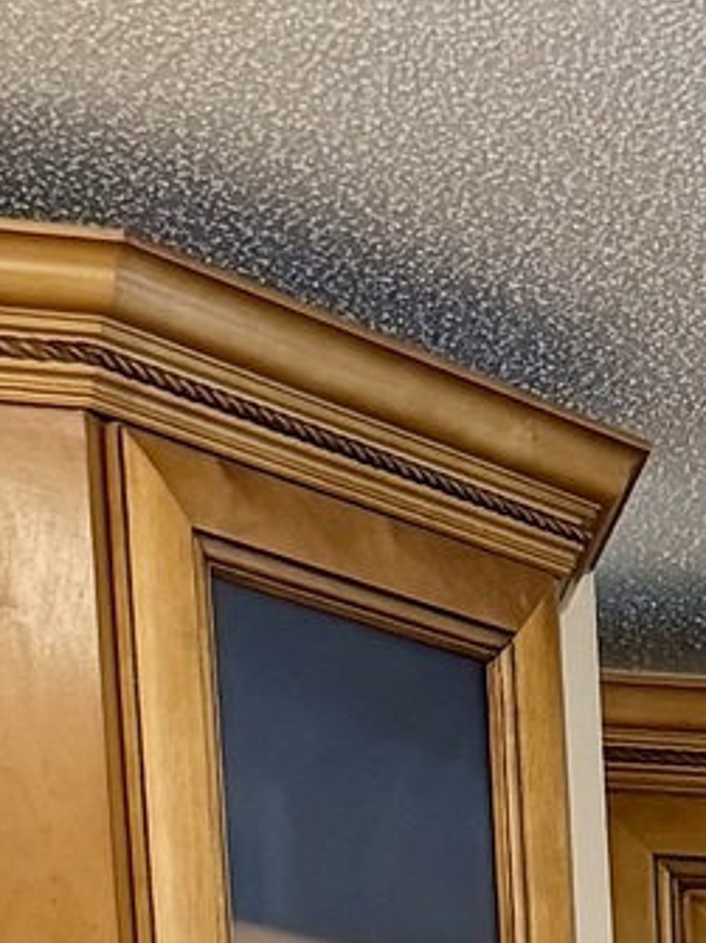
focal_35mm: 165
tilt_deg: -9.7
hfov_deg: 8.2
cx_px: 1744
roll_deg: +0.3
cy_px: 2519
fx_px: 4490
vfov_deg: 9.9
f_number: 1.78
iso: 250
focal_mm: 6.76
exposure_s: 1/60
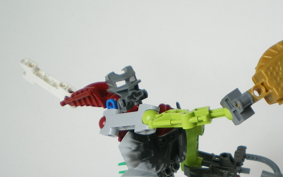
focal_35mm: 82
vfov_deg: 15.7
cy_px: 170
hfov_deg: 24.9
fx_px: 632
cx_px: 213
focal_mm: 7.4
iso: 100
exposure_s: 1/50
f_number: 3.5
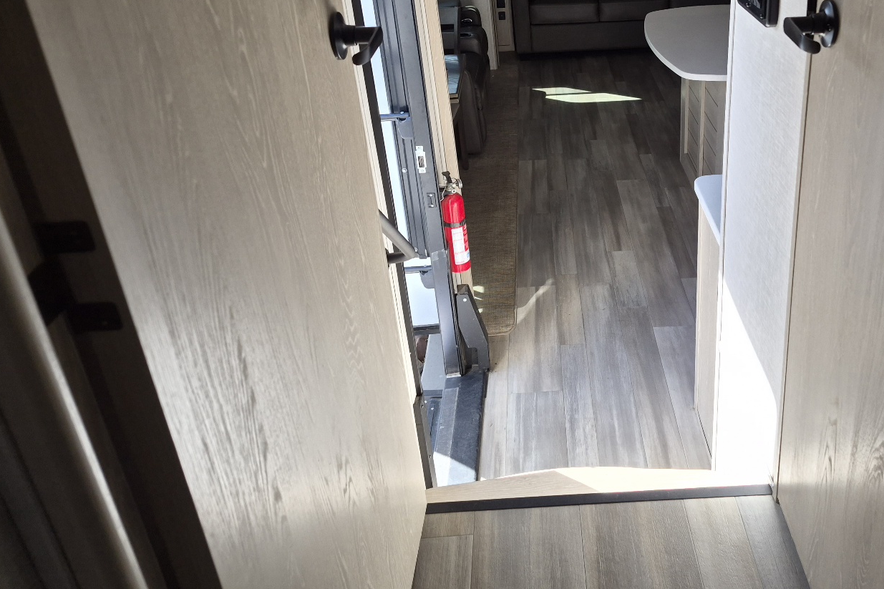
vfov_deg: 41.6
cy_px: 183
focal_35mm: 31
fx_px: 761
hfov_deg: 59.4
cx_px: 563
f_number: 1.8
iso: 80
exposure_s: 1/556
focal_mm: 5.4
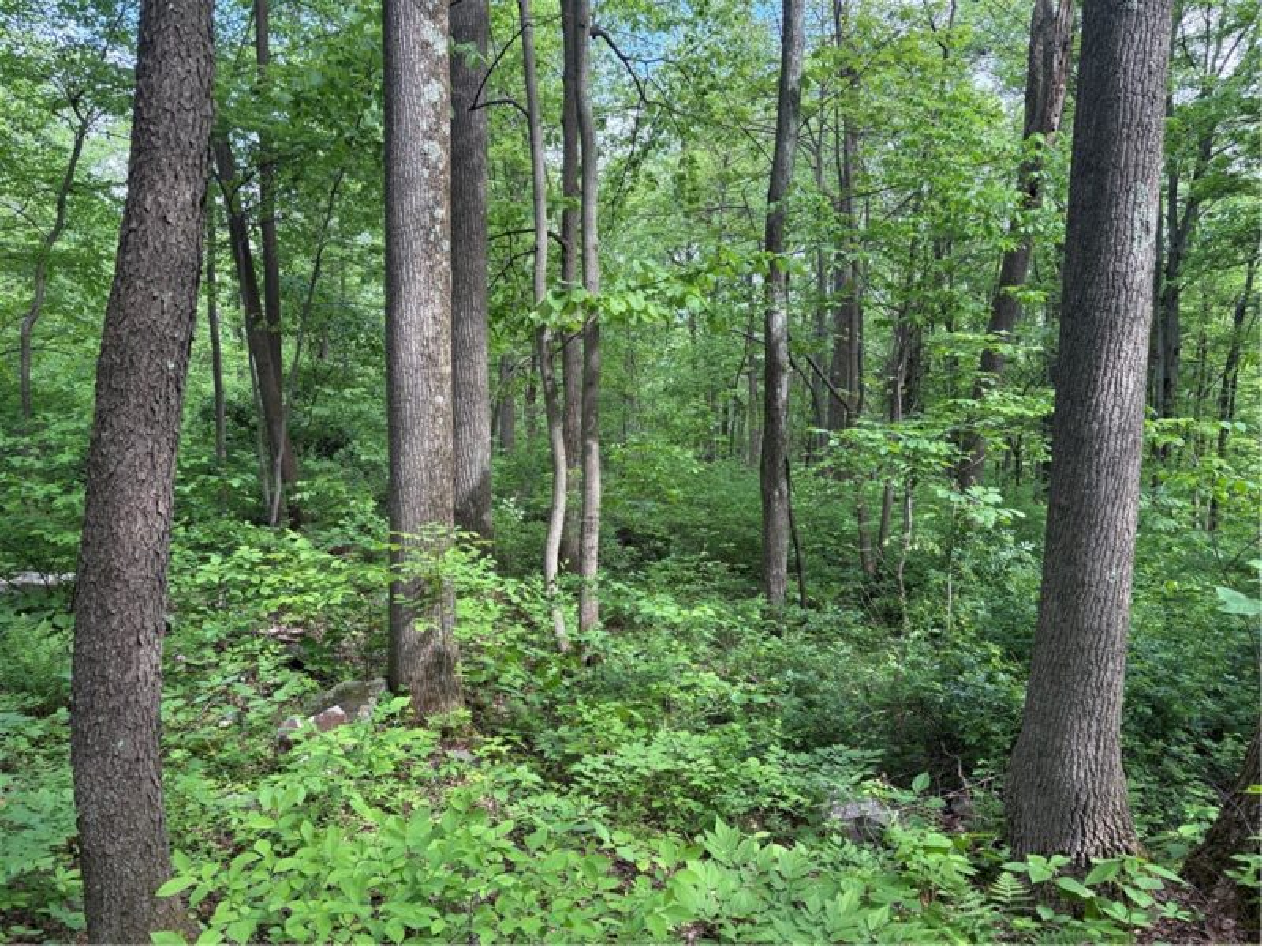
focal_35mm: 26
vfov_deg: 53.1
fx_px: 948
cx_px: 631
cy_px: 473
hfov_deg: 67.3
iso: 50
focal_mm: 5.96
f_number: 1.6
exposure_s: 1/184
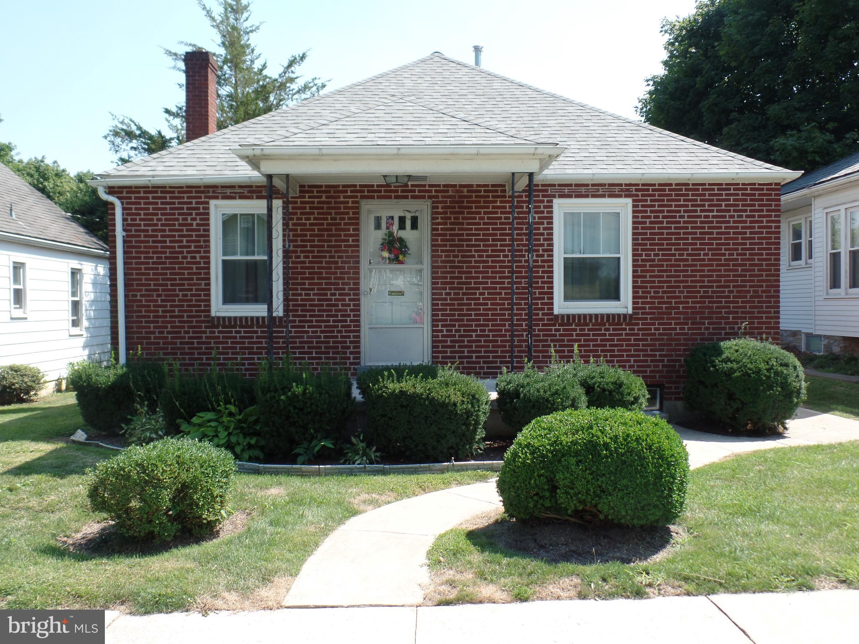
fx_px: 869
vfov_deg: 40.7
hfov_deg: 52.6
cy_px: 322
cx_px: 430
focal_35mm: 35
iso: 80
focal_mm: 6.2
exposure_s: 1/350
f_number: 3.4
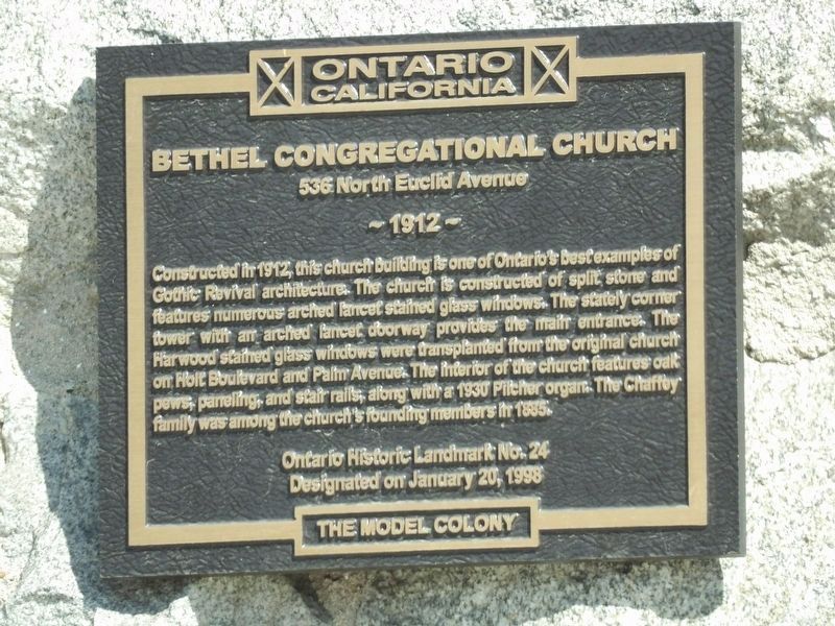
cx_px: 418
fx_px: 25400
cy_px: 313
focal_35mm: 1053
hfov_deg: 1.9
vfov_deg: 1.4
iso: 400
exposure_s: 1/612
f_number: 5.7
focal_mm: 188.8
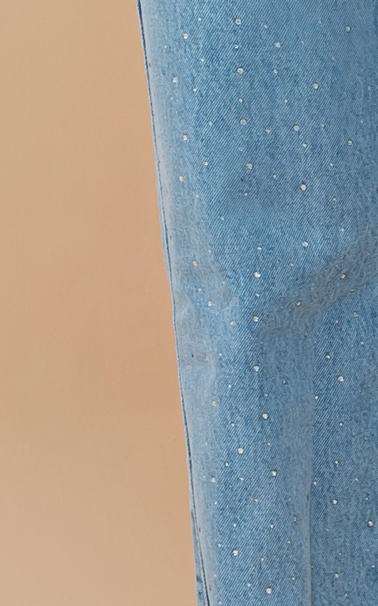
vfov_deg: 6.0
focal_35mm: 344
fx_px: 5674
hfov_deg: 3.8
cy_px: -344
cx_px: 453
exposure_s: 1/160
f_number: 7.1
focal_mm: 50
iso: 160
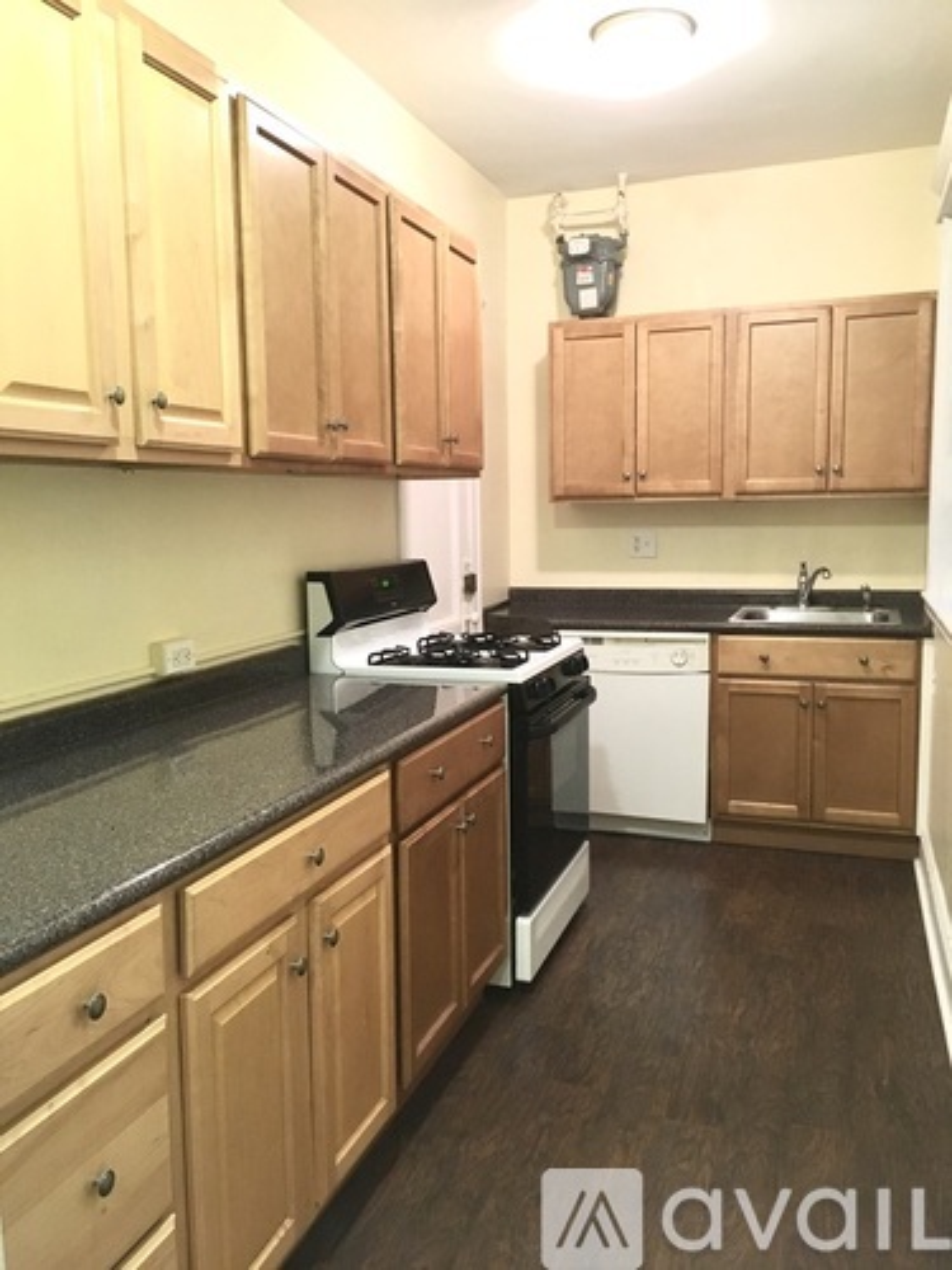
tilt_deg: -8.5
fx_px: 1063
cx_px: 476
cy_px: 635
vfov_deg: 61.7
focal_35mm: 29
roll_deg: +0.4
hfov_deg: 48.2
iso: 200
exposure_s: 1/30
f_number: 2.2
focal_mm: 4.15
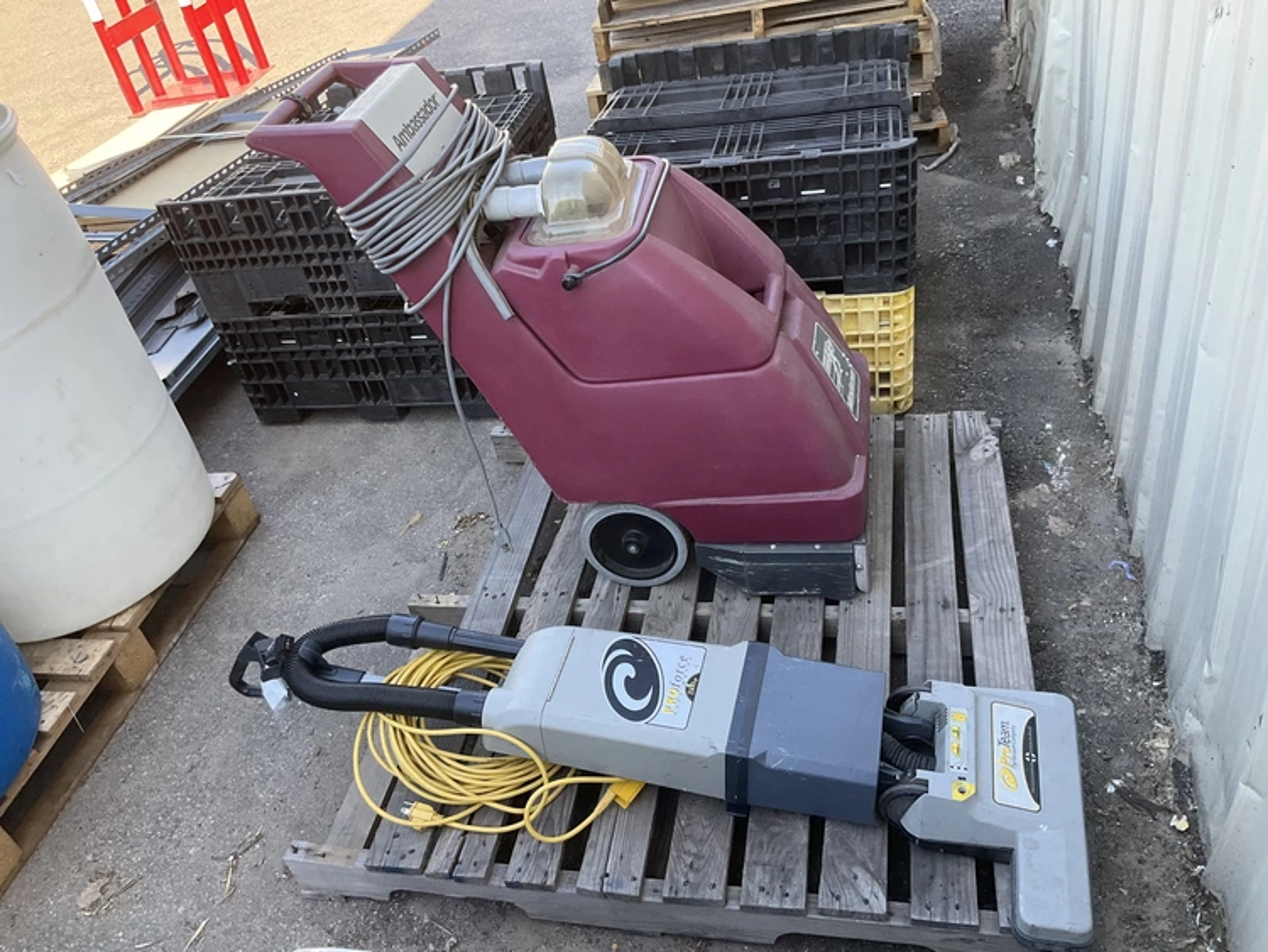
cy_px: 476
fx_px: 1063
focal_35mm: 29
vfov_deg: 48.3
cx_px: 634
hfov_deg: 61.6
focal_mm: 3
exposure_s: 1/162
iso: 32
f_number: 1.8
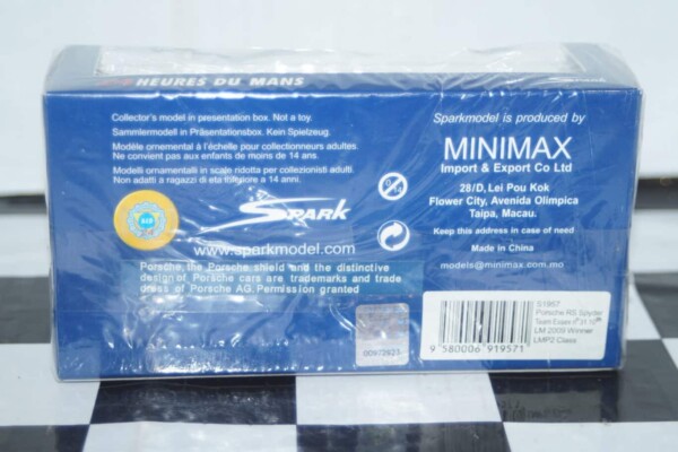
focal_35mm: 90
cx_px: 339
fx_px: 1695
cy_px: 226
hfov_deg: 22.6
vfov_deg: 15.2
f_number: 5.6
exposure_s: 1/80
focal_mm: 60
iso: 400
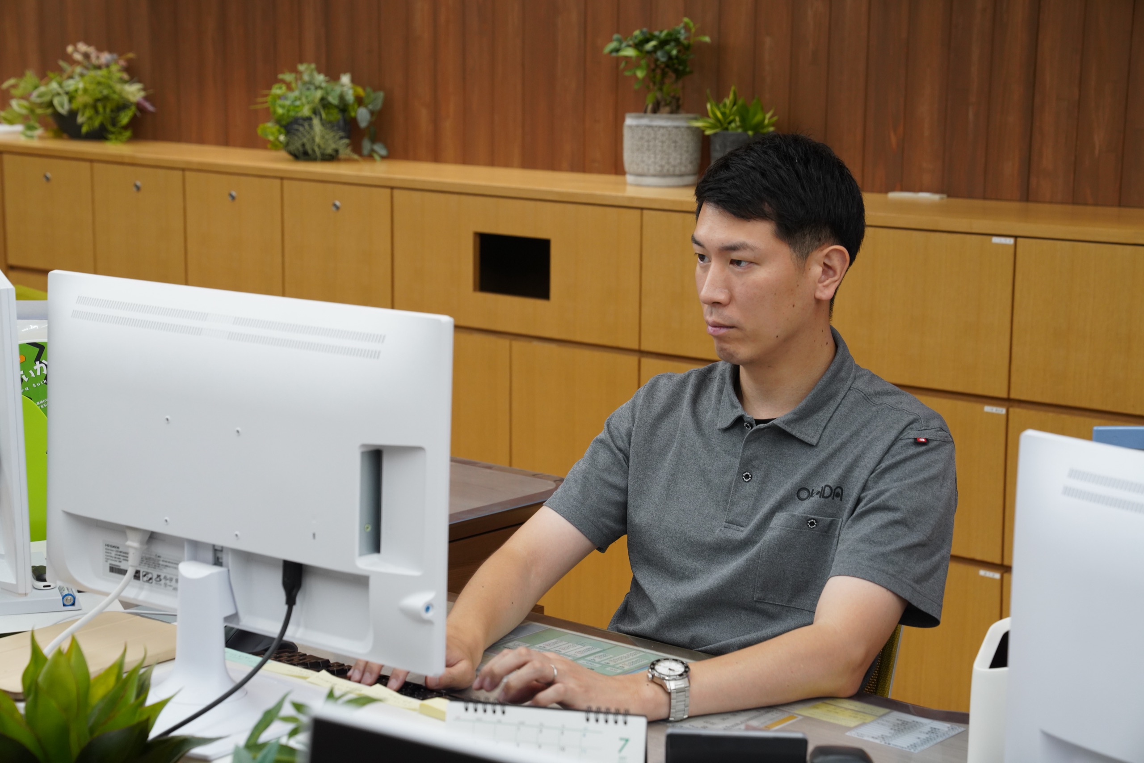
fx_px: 2224
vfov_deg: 19.5
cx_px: 572
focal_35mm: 70
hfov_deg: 28.8
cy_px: 382
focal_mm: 70
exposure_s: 1/100
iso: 1250
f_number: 6.3
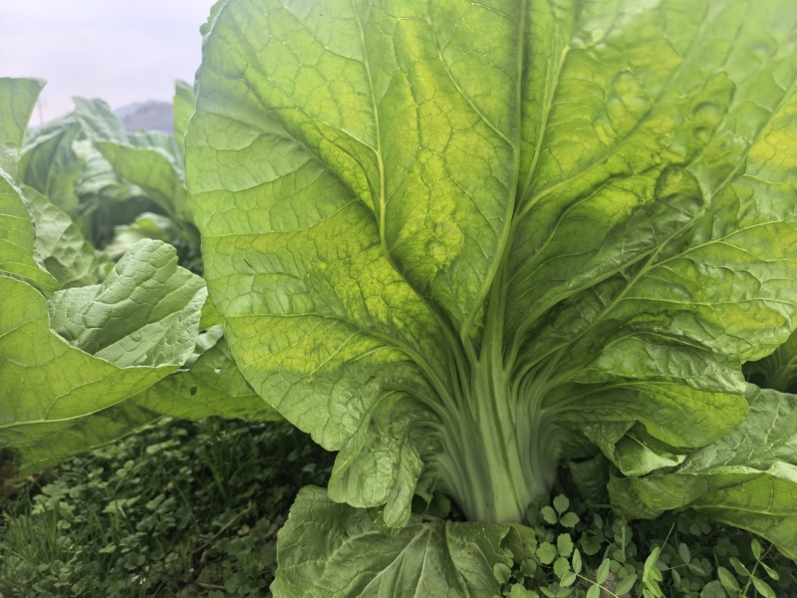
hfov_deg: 71.6
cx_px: 398
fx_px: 553
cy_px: 299
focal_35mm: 24
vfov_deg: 56.8
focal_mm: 5.75
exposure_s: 1/100
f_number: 1.4
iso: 80
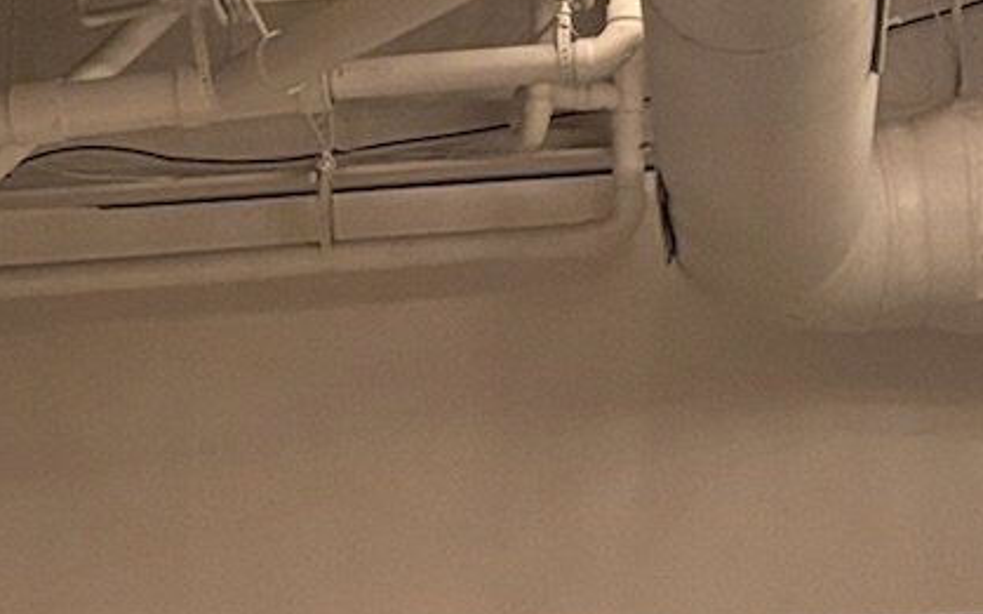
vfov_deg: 9.1
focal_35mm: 135
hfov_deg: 15.3
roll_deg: +0.8
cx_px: 71
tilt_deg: -1.1
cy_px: 1280
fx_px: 3616
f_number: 1.6
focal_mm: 5.96
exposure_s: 1/30
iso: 500
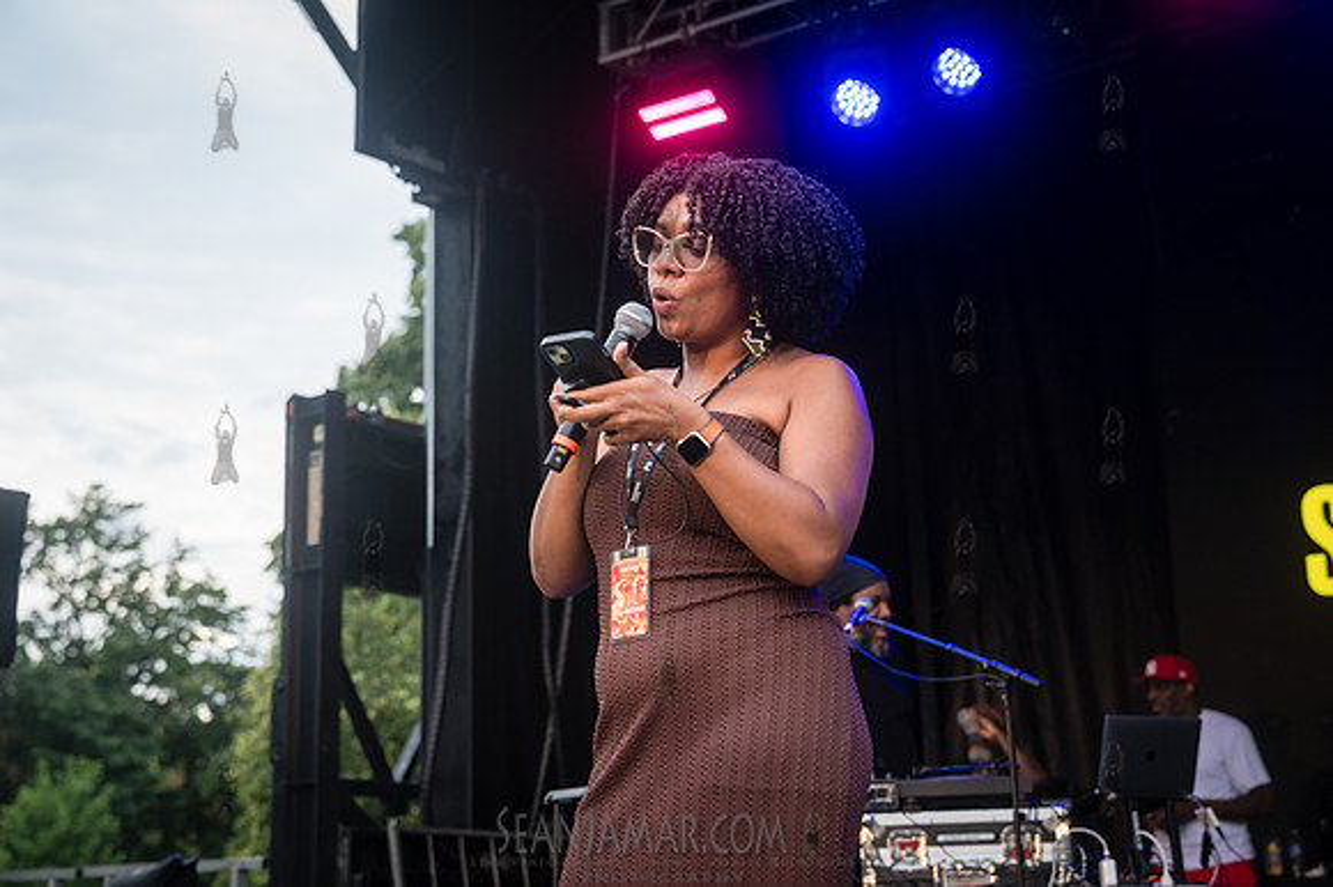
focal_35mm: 58
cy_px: 444
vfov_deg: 23.4
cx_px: 666
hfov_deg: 34.5
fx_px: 2146
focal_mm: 58
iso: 500
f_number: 3.5
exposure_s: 1/800
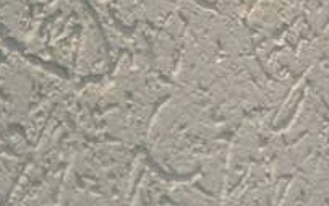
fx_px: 1552
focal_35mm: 173
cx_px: 990
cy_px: 485
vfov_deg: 7.2
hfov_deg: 9.5
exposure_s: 1/120
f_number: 1.8
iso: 320
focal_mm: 5.54
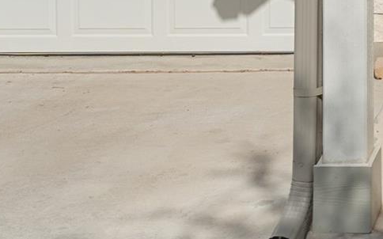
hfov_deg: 21.7
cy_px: -146
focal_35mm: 82
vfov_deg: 14.5
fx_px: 856
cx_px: 550
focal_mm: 19
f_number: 8
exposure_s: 1/800
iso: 320
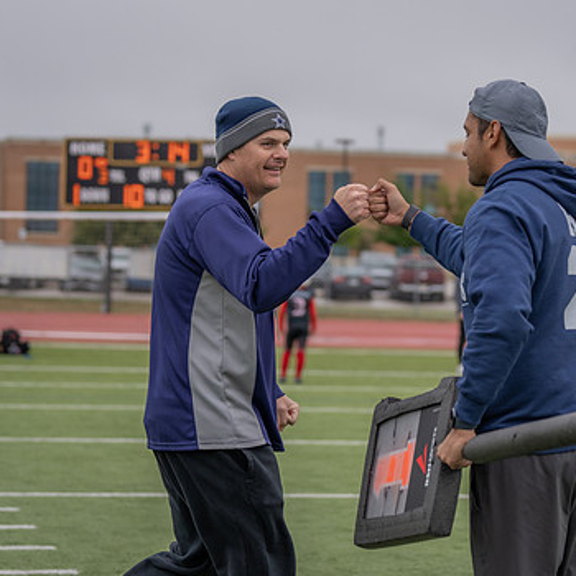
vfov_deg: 14.3
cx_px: 354
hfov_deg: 14.3
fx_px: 2297
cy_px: 212
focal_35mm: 122
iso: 200
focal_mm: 70
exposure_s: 1/1250
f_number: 2.8
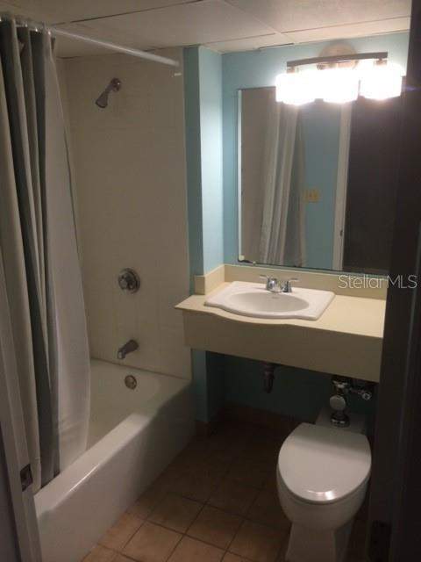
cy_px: 281
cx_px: 210
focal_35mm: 30
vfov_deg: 60.0
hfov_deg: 46.8
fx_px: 486
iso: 40
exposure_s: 1/40
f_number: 2.2
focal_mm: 4.12
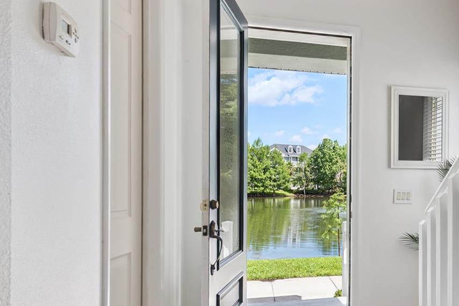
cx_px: 352
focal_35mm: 30
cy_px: 183
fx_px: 383
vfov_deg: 43.4
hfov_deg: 58.2
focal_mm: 16
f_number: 9
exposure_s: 1/125
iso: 250
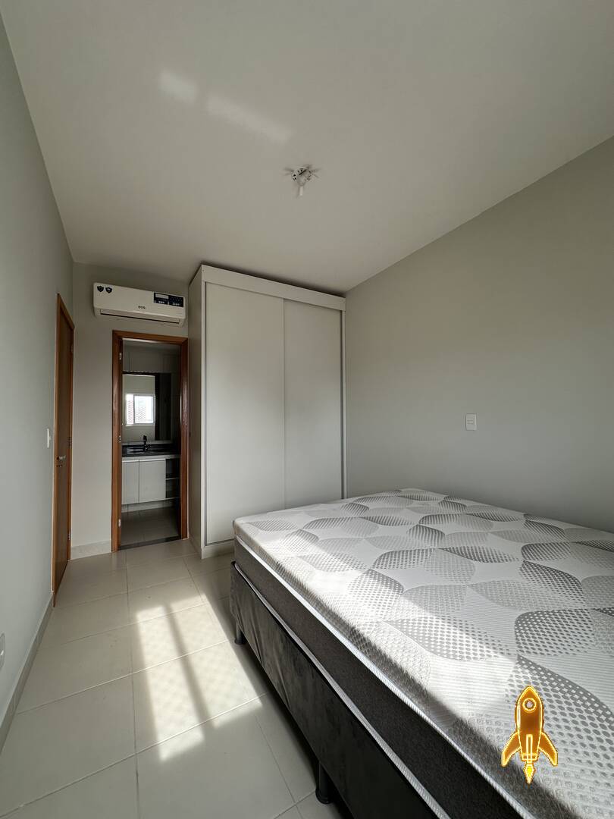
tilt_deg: +2.7
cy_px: 410
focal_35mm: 14
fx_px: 331
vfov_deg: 102.1
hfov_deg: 85.7
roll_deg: -0.3
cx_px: 307
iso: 50
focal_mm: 2.22
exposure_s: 1/99
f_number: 2.2
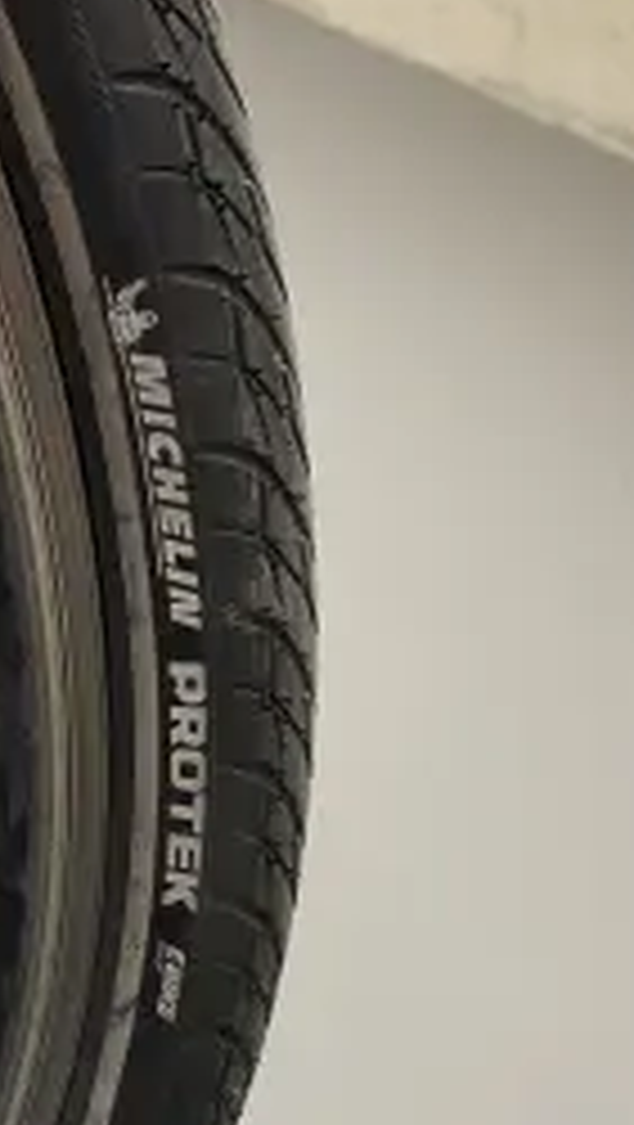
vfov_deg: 40.2
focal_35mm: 51
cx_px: 22
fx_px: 1521
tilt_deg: -37.3
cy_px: 711
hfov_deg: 22.7
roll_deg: -20.2
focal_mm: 4.25
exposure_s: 1/50
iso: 125
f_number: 1.8
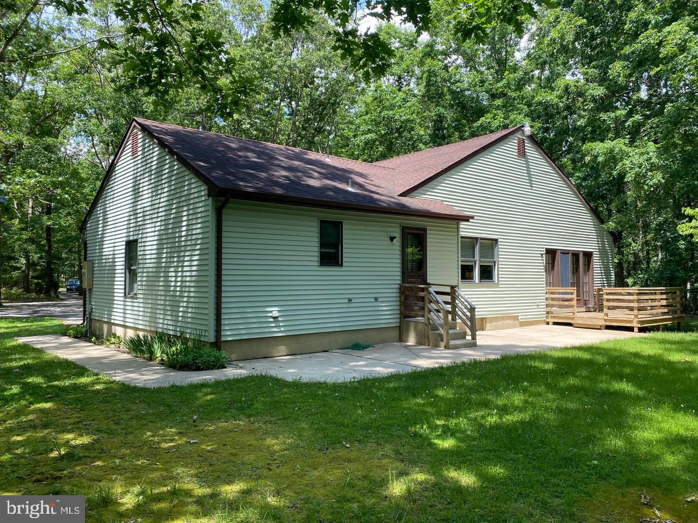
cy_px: 262
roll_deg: -0.6
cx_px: 349
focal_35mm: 26
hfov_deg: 67.3
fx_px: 524
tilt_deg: +2.4
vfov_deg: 53.1
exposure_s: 1/594
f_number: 1.8
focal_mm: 4.25
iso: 32
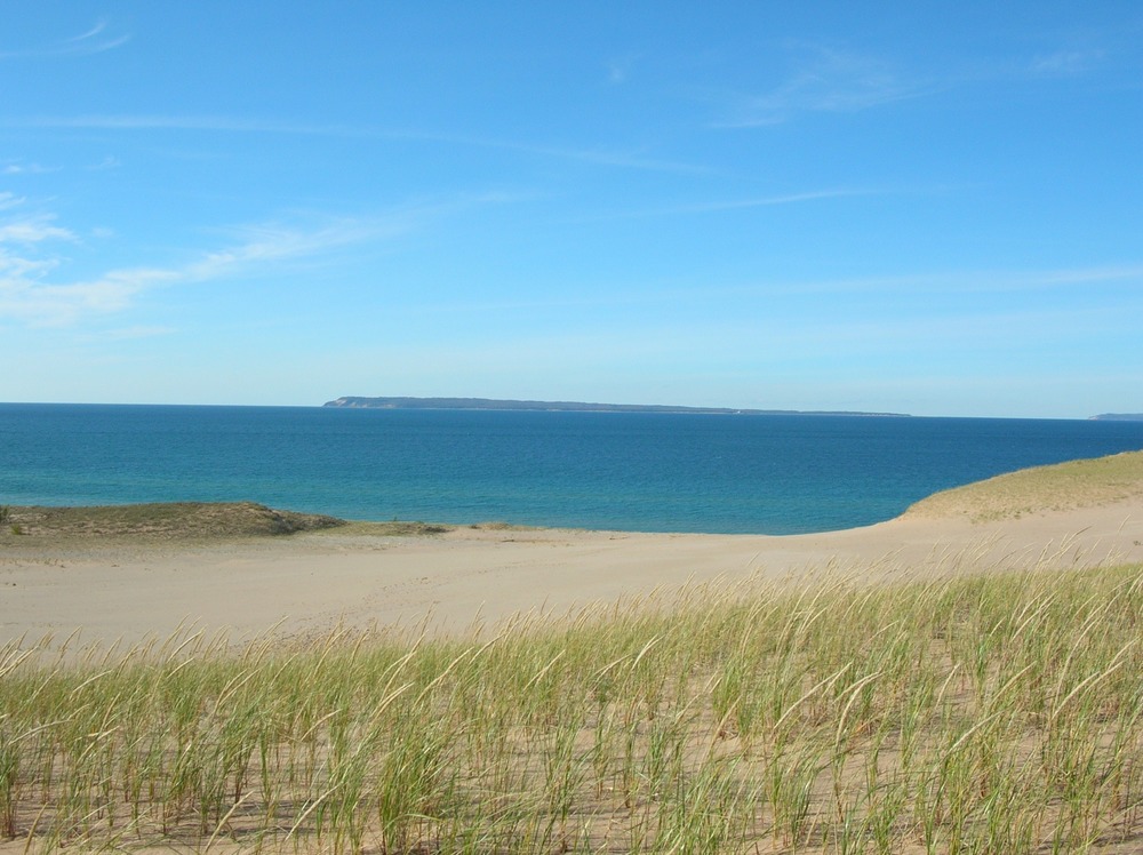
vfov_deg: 40.6
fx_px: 1155
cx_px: 572
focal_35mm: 35
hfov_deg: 52.7
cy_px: 428
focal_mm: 5.8
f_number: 5.6
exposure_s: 1/292
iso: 50
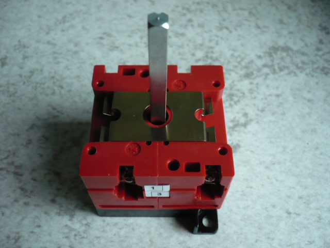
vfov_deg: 40.7
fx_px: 334
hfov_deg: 52.6
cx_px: 165
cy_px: 124
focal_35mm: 35
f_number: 2.8
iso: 250
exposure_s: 1/8
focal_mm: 5.8
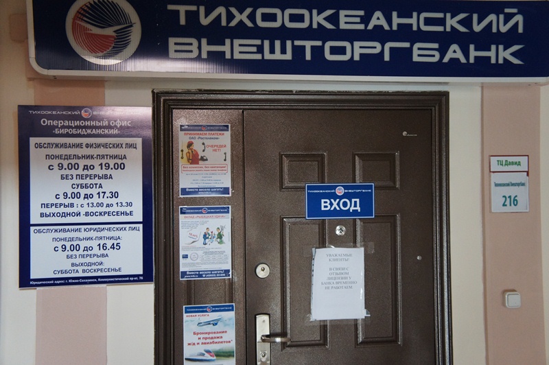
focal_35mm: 48
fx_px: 731
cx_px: 274
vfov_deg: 28.0
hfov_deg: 41.1
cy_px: 182
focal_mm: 32
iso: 1600
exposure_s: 1/50
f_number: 4
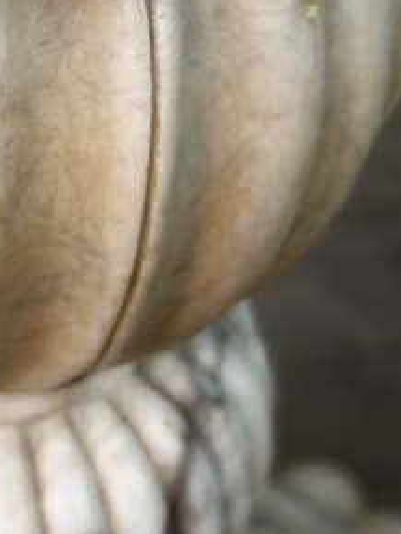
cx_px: 46
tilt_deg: -28.6
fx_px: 3089
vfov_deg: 9.6
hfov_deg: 7.4
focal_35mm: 200
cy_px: -258
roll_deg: -1.7
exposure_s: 1/50
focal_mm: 6.76
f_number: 1.78
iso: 80
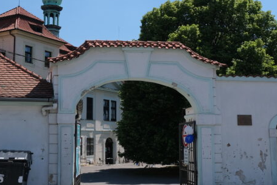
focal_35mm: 54
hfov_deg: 36.6
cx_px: 99
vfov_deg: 25.1
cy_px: 82
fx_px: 416
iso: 320
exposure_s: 1/640
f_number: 8
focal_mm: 16
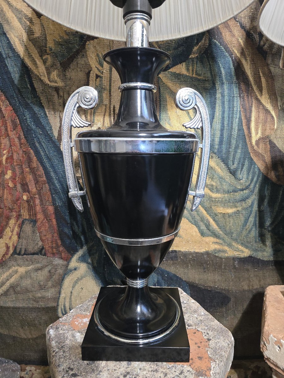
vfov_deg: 73.9
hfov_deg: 58.9
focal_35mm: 23
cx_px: 142
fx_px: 252
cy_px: 189
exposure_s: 1/31.8
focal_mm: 6.3
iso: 400
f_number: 1.7
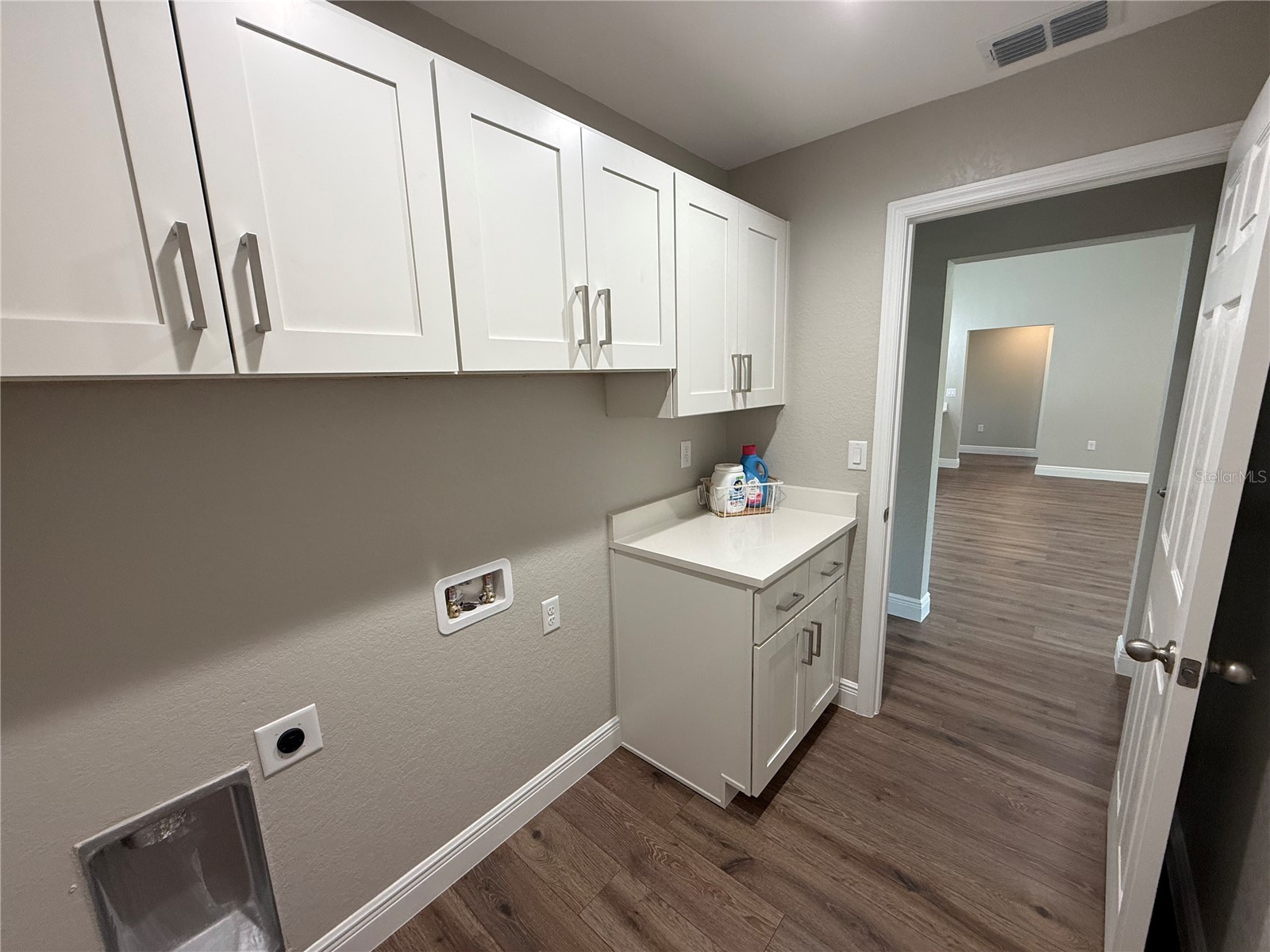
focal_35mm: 14
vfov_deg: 85.7
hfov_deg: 102.1
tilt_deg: -10.9
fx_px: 514
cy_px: 476
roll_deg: +1.6
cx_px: 635
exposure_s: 1/120
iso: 200
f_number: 2.2
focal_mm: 2.22
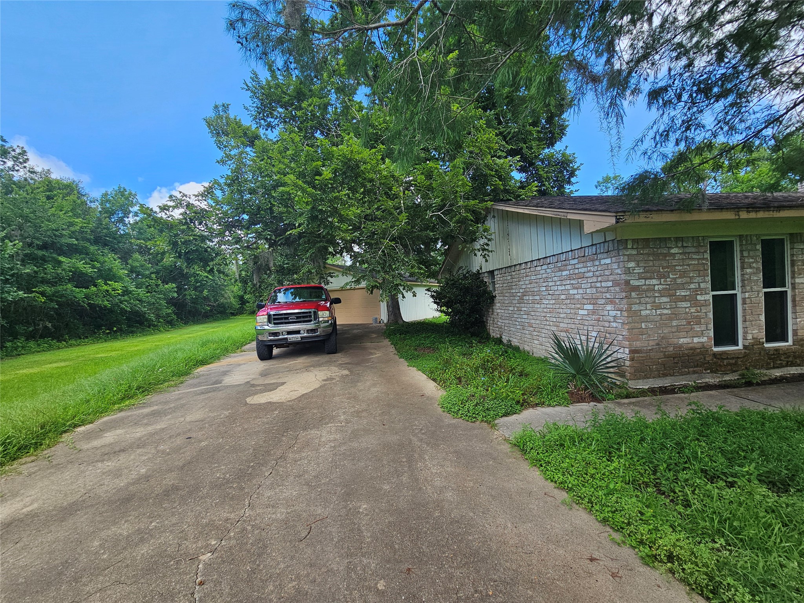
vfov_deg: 89.9
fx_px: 302
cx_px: 402
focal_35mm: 13
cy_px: 302
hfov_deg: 106.2
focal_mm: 2.2
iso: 50
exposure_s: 1/516
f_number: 2.2
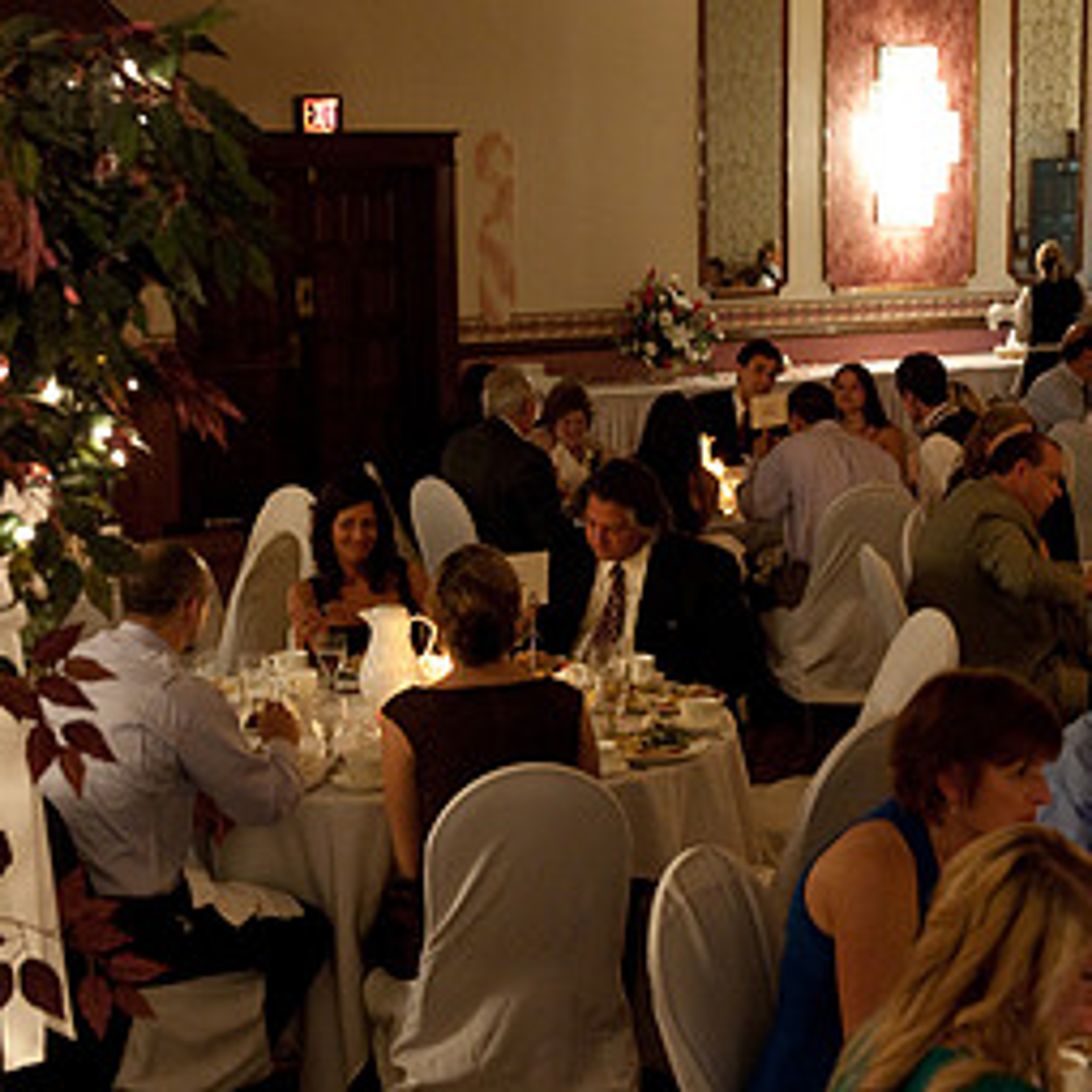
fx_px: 2570
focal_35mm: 72
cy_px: 484
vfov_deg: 24.0
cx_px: 533
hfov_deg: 24.0
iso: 3200
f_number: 4
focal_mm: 48
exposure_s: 1/40
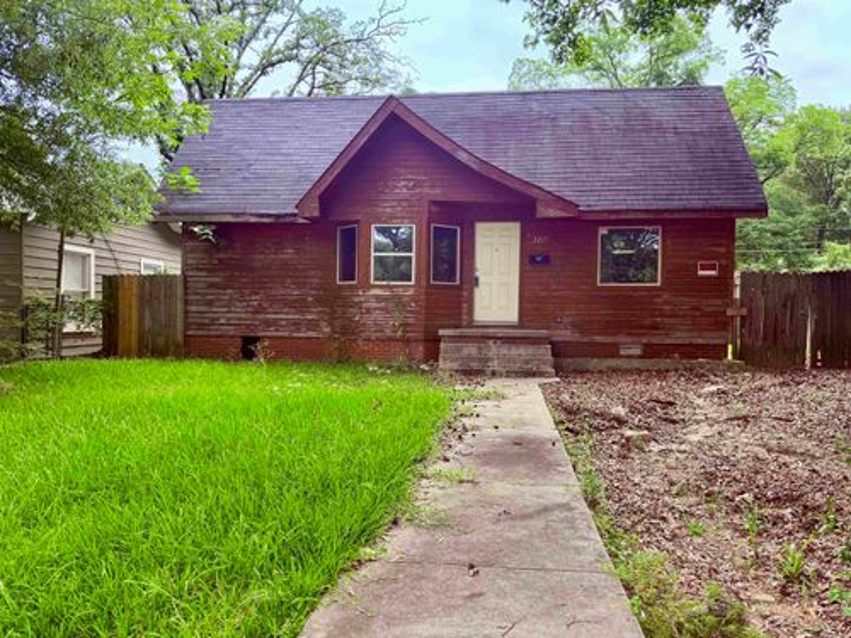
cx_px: 426
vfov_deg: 56.8
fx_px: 590
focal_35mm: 24
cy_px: 319
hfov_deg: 71.6
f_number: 1.78
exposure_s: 1/1005
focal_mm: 6.76
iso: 100
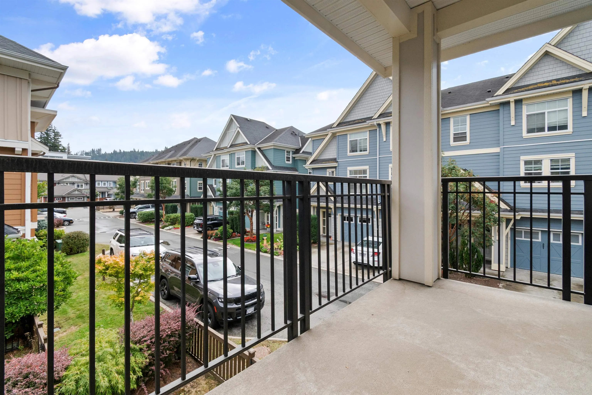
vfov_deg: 77.3
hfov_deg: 100.4
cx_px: 296
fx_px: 247
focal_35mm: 15
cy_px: 198
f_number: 10
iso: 320
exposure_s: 1/400
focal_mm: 10
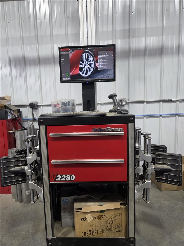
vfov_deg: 73.9
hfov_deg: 58.9
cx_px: 92
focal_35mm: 23
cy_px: 123
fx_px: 163
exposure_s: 1/120
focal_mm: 5.4
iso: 200
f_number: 1.8
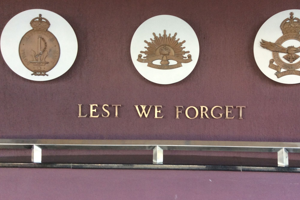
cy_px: 104
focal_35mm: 43
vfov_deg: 31.2
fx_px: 358
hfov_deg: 45.1
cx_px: 187
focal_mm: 3.3
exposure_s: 1/40
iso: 40
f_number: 2.4
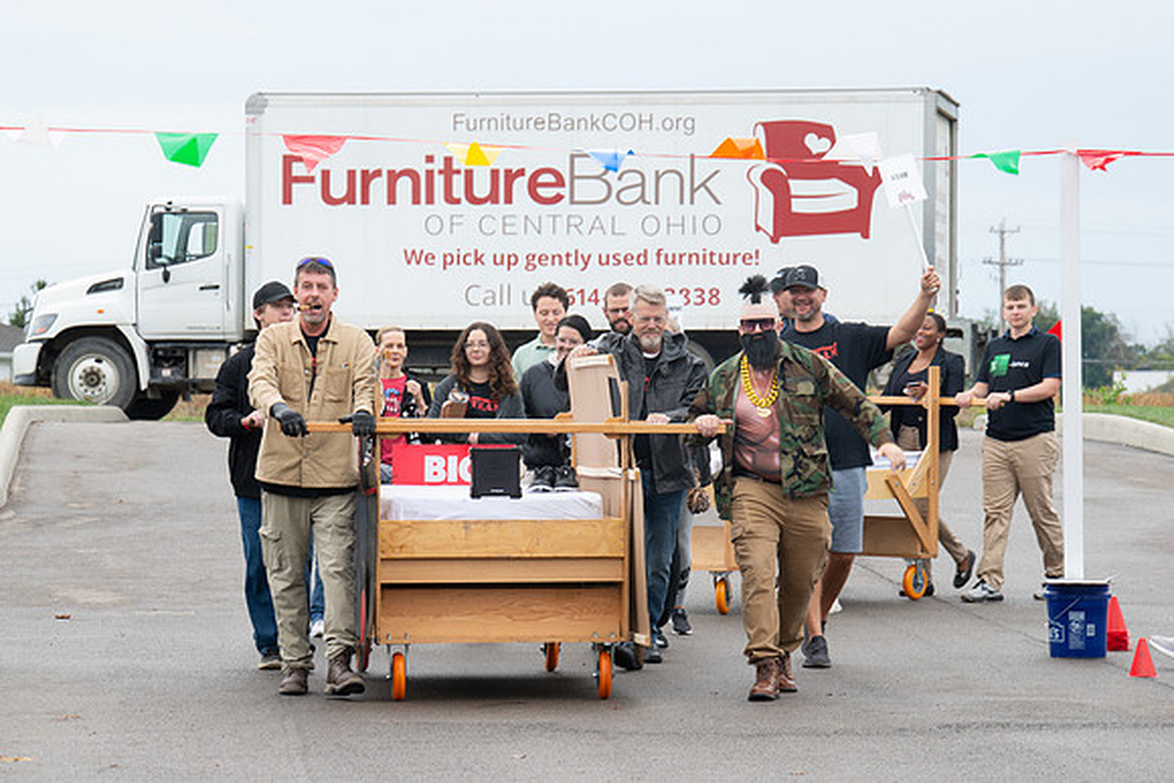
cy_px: 392
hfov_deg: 11.5
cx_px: 587
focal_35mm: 178
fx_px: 5820
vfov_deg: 7.7
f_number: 10
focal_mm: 170
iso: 640
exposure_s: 1/200
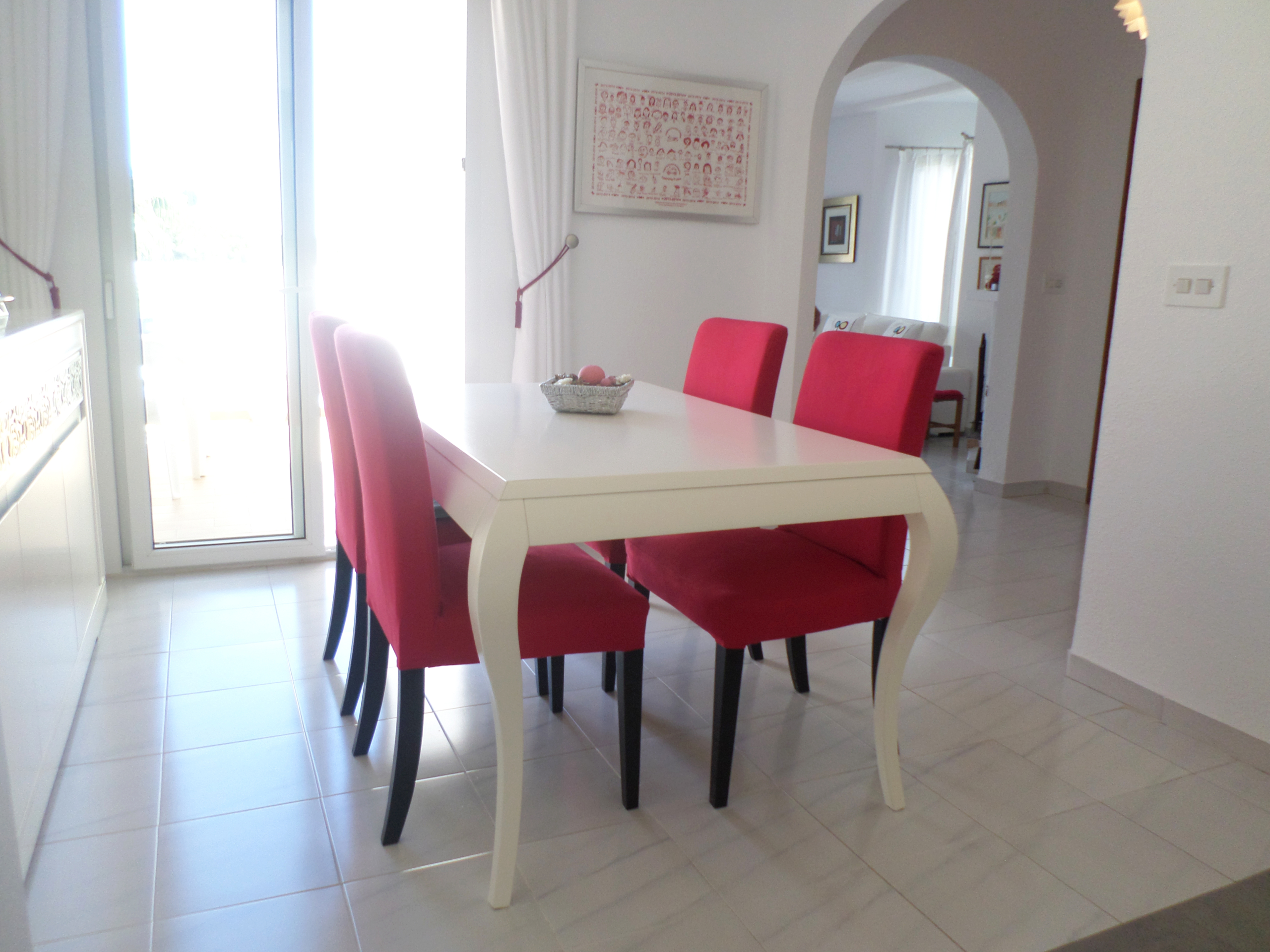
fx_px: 917
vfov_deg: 54.9
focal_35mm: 25
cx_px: 635
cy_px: 476
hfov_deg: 69.4
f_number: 2.5
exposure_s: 1/90
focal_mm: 4.5
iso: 80
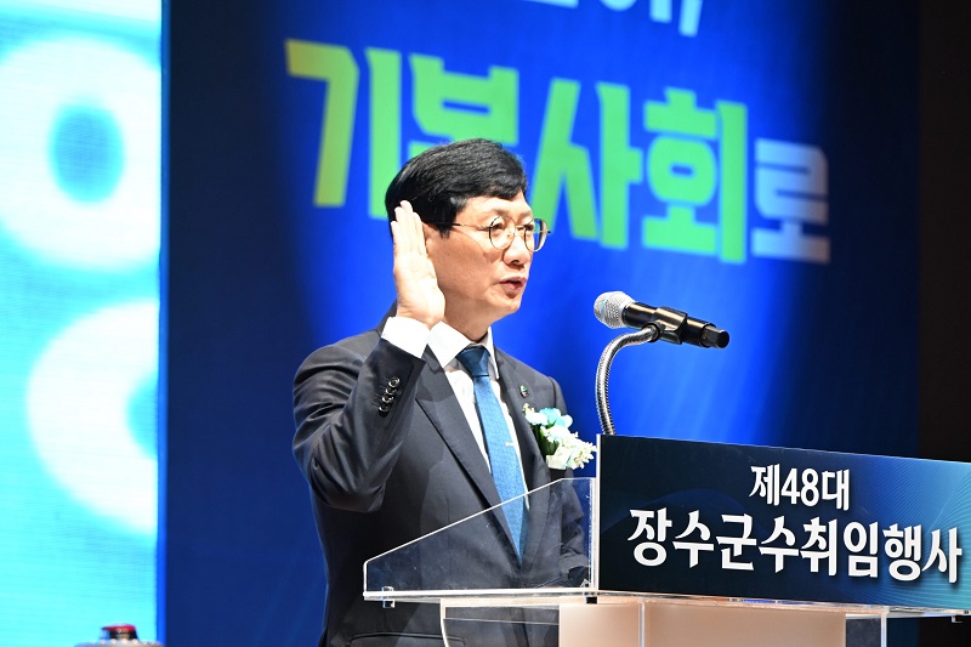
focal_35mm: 260
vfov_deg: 5.3
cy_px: 324
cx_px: 486
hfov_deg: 7.9
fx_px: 7011
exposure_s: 1/125
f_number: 8
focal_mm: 260
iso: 2200
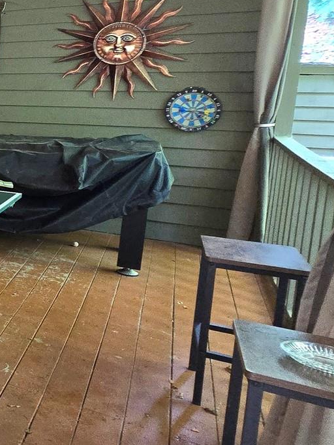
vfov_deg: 47.1
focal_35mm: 39
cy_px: 148
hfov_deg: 20.9
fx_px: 502
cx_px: -297
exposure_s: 1/60.2
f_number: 2.2
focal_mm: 2.2
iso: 400
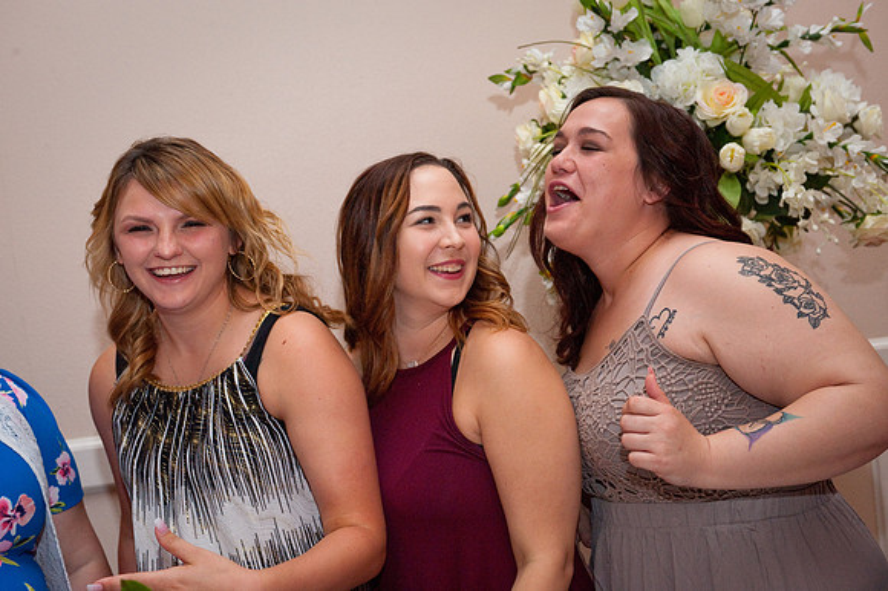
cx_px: 444
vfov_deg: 27.0
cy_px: 296
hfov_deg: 39.6
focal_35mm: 50
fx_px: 1233
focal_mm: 50
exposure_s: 1/160
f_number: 5.6
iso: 3200
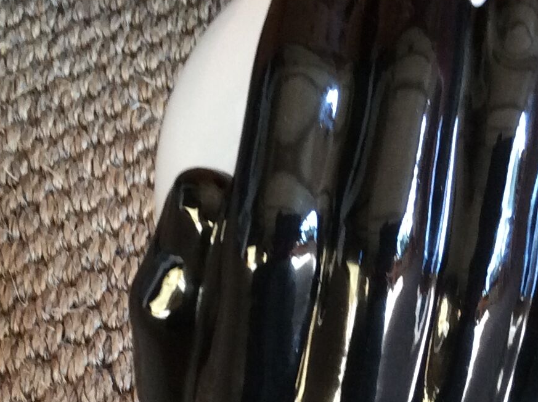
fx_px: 1474
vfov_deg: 15.3
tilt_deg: -53.1
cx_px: 307
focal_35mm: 95
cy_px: 361
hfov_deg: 20.7
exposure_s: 1/25
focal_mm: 3.3
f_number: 2.4
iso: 100
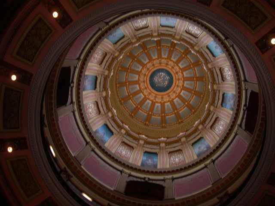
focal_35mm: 38
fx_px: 302
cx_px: 138
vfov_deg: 37.7
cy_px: 103
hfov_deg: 49.0
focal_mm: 7.8
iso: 140
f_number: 2.8
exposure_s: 1/60.1
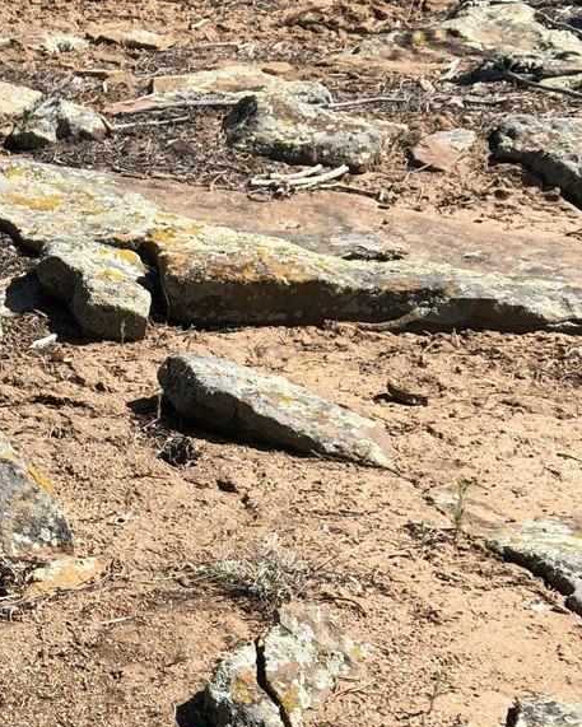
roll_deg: -3.8
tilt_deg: -24.6
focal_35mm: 156
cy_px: 530
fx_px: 3358
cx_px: -48
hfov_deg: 9.8
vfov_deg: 12.3
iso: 20
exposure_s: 1/623
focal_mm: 6.6
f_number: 2.8
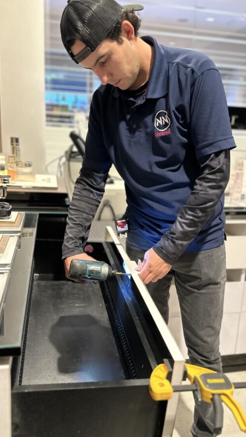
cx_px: 131
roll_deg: -3.2
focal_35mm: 30
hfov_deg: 38.9
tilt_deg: -13.9
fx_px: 348
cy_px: 213
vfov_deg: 64.3
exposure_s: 1/60
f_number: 1.78
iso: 400
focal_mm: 6.86
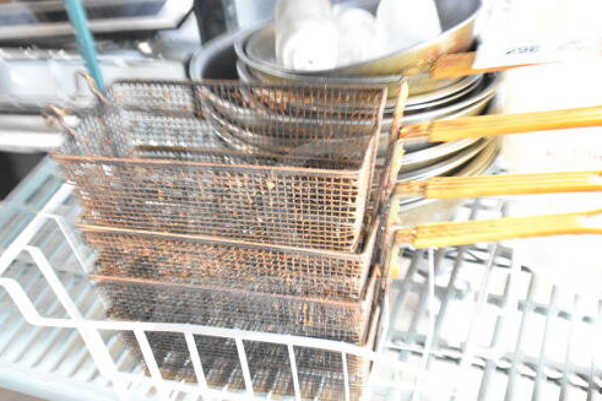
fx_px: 779
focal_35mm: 47
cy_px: 239
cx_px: 292
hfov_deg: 42.2
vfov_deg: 28.8
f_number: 4
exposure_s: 1/40
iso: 2800
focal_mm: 25
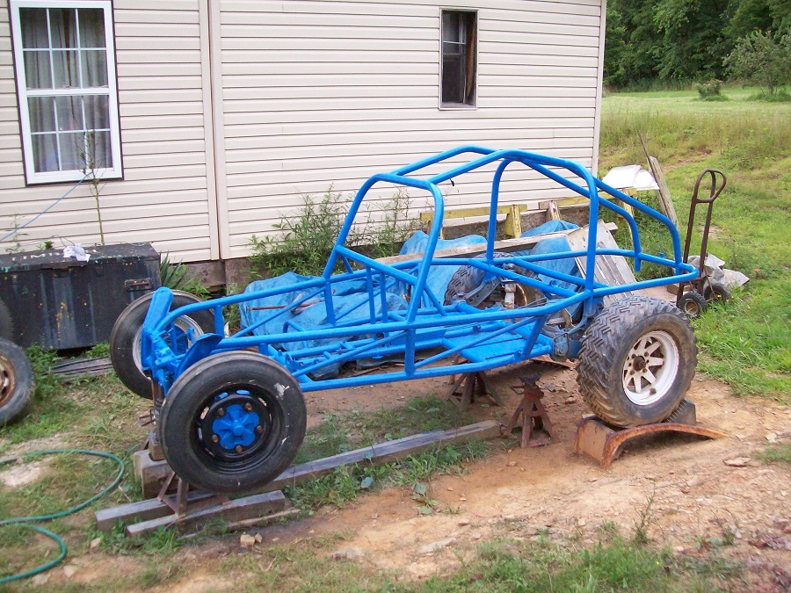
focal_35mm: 36
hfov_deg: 51.4
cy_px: 296
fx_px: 823
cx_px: 396
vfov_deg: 39.7
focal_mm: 6
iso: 200
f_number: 2.7
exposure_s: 1/132
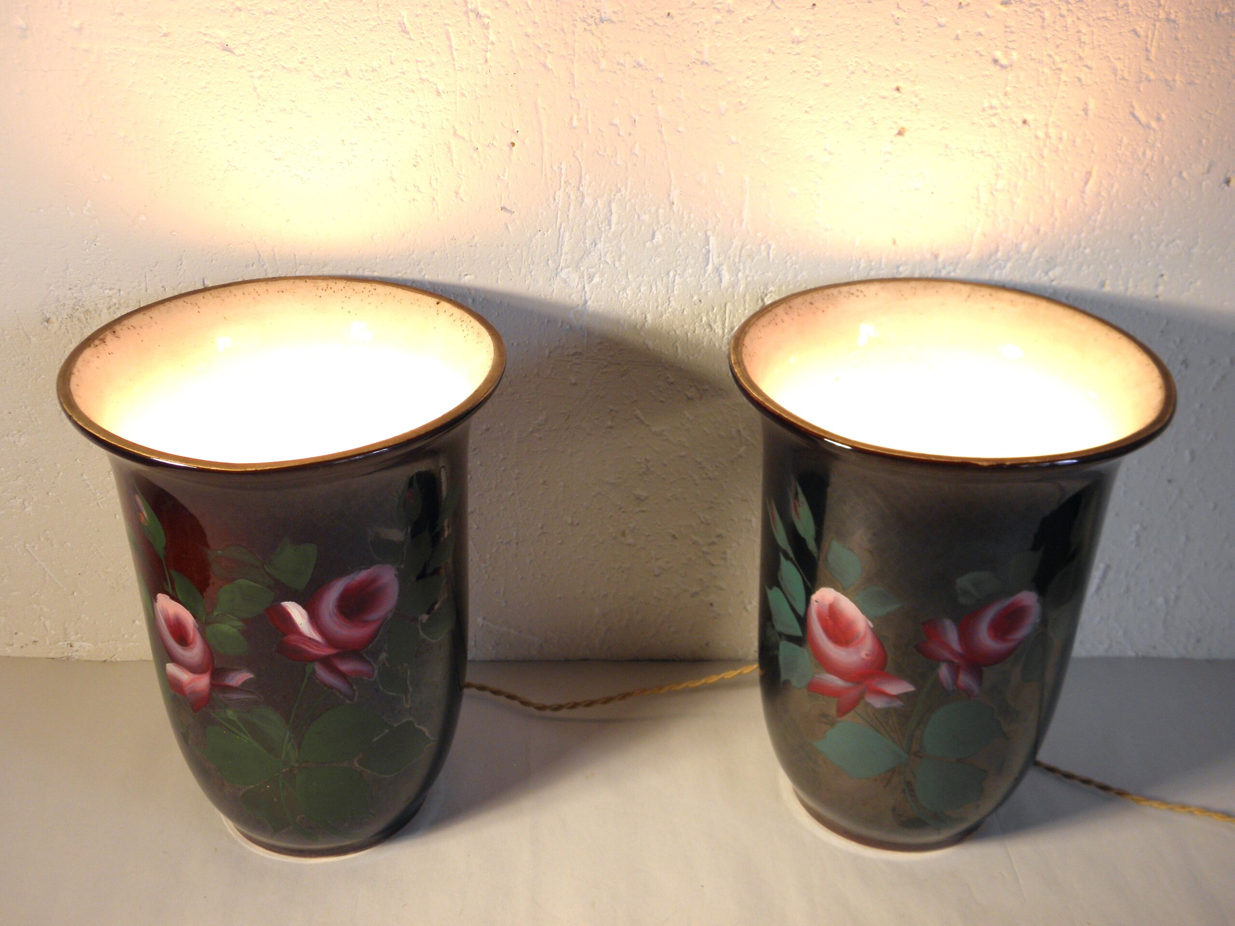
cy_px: 463
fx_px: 1463
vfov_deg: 35.1
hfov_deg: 45.8
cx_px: 618
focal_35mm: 41
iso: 100
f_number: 3.8
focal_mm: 7.5
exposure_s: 1/50
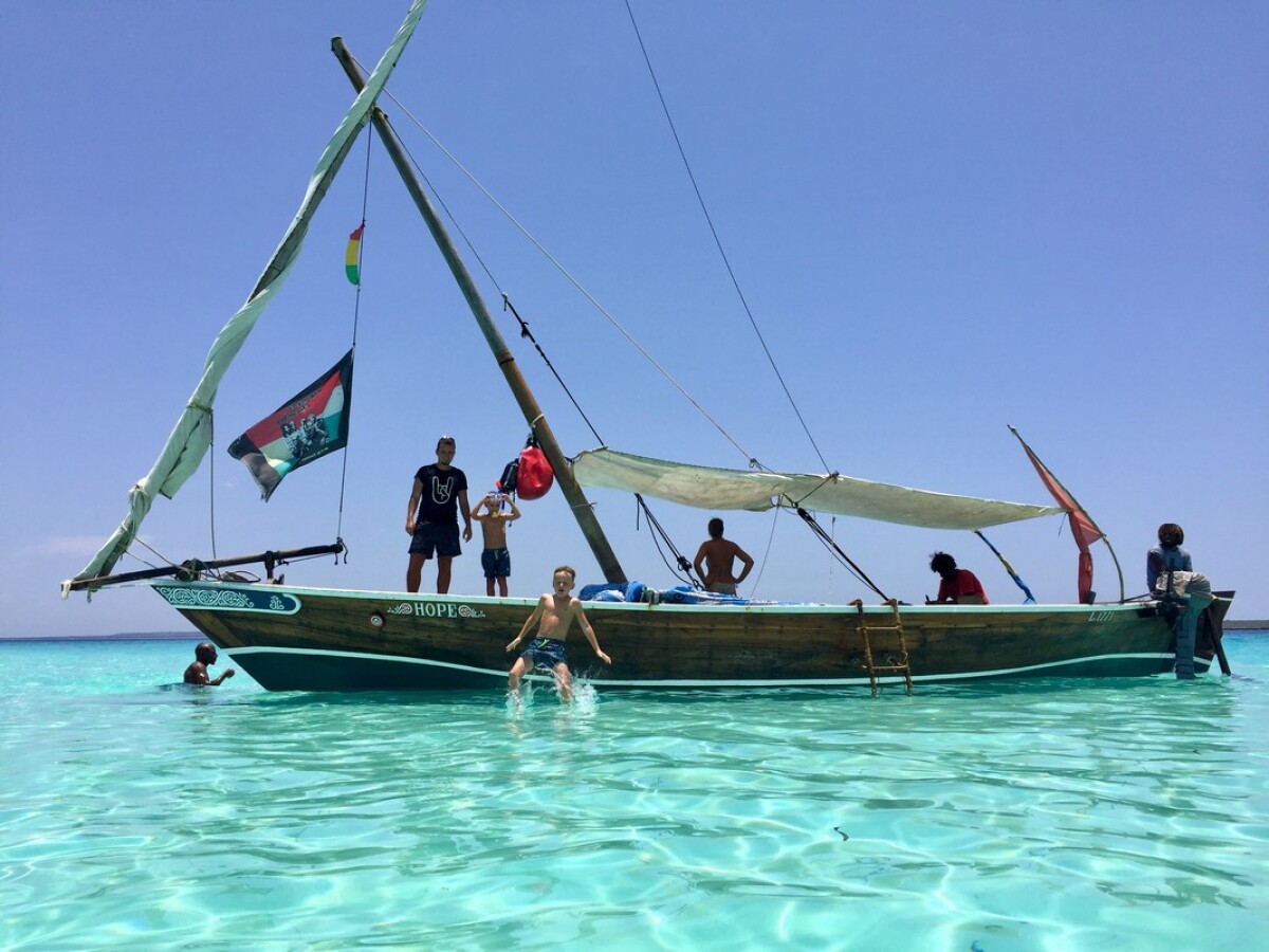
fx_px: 1063
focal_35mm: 29
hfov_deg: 61.7
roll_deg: +0.0
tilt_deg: +6.2
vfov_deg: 48.2
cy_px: 476
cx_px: 634
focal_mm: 4.15
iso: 32
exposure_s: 1/3049
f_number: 2.2
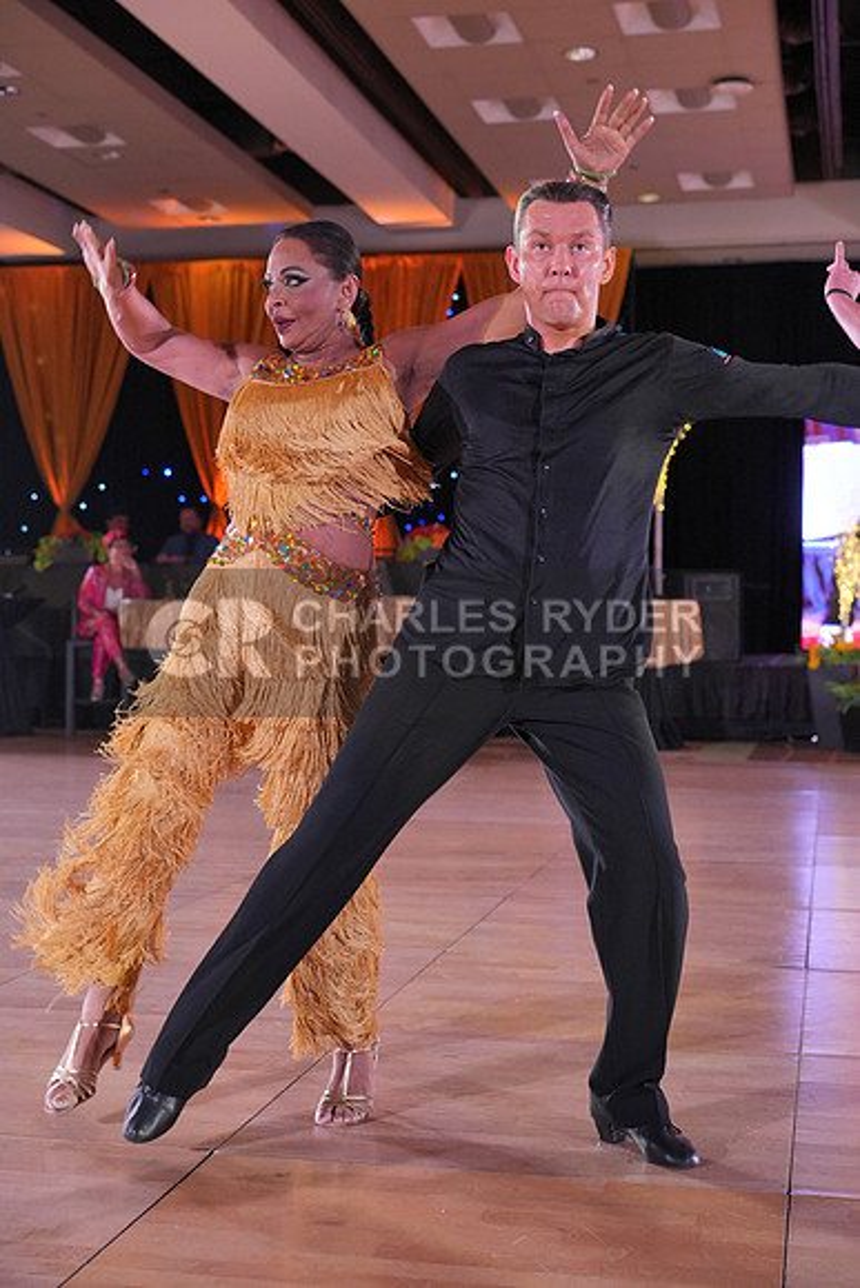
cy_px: 644
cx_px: 430
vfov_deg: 39.6
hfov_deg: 27.0
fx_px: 1790
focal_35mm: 50
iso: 2500
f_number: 4
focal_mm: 50
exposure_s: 1/400
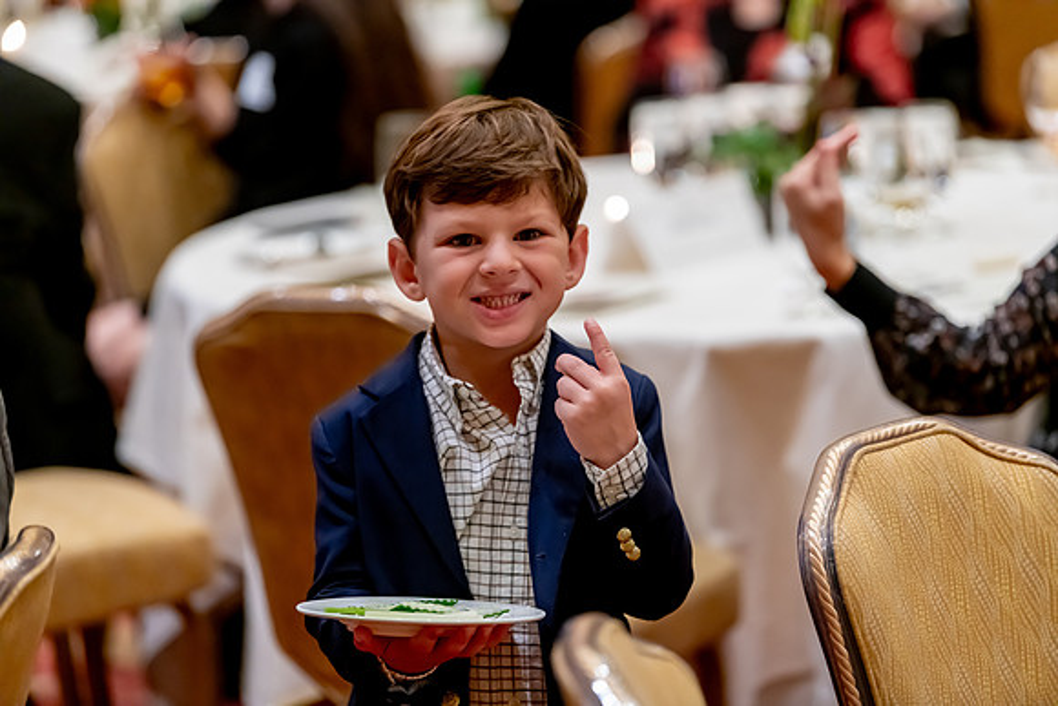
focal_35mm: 145
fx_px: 4262
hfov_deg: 14.2
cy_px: 353
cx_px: 529
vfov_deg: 9.5
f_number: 2.8
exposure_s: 1/160
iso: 6400
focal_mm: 145
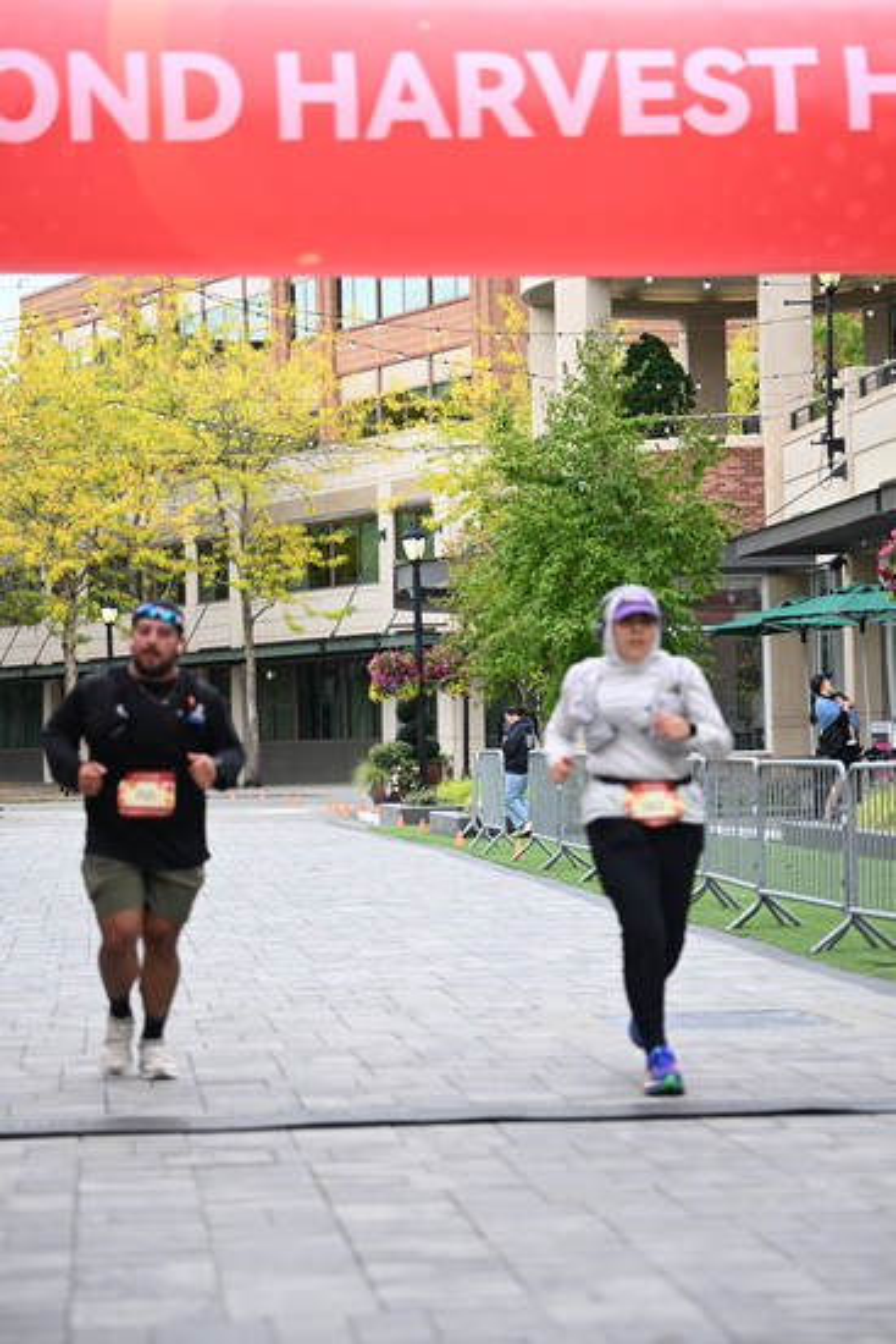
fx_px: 3208
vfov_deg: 23.6
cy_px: 672
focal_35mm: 86
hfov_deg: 15.9
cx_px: 448
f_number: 2.8
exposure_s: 1/1600
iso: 640
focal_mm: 86
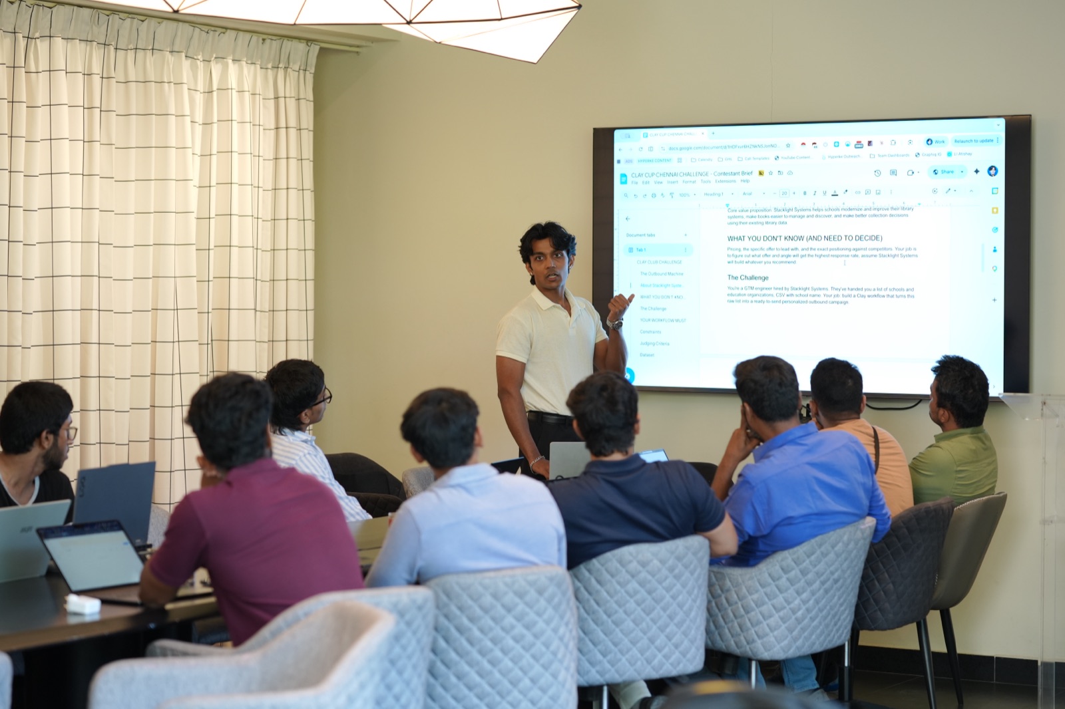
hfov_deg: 23.9
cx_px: 532
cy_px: 354
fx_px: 2514
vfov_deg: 16.1
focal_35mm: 85
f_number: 2.5
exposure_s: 1/200
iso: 1000
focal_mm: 85
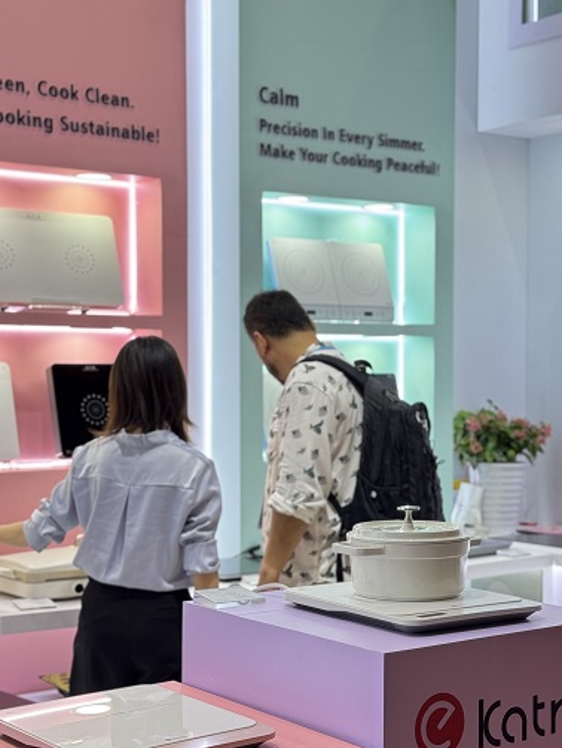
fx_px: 1340
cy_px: 419
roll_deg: -0.5
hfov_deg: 23.6
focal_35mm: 62
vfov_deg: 31.1
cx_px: 351
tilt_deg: -1.9
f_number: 1.78
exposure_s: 1/100
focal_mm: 6.76
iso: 80
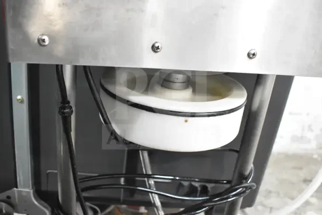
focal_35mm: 33
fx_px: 295
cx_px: 161
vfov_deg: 40.0
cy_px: 108
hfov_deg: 57.2
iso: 6400
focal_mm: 22
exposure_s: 1/125
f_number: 5.6
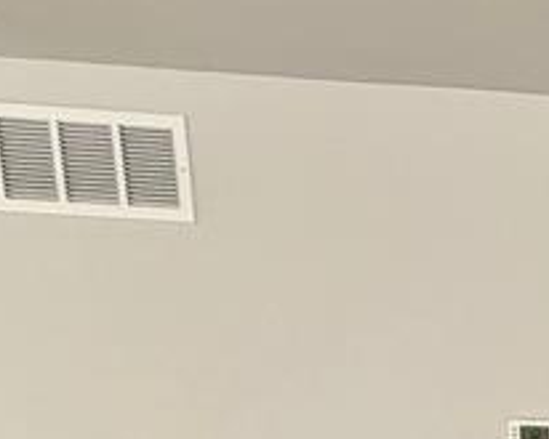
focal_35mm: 68
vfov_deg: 19.0
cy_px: 706
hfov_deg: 16.6
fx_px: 1105
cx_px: 1221
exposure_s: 1/121
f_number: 2.2
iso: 200
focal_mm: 2.22
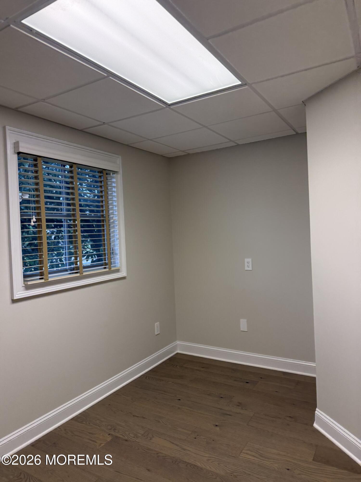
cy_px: 241
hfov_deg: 56.8
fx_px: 334
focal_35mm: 24
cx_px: 180
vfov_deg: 71.6
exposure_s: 1/142
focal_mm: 6.76
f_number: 1.78
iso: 160
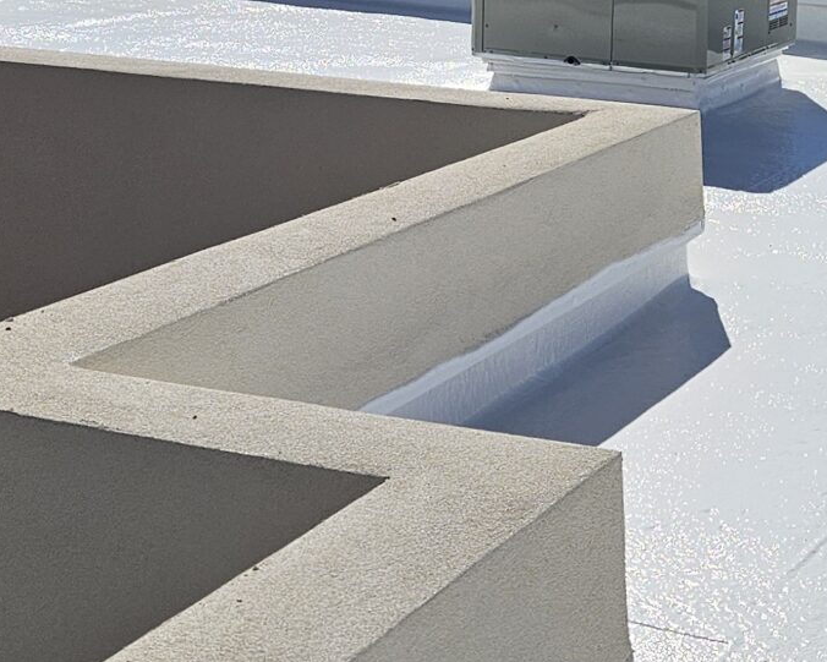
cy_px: 176
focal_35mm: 85
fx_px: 2081
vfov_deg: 18.0
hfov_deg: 22.1
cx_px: 700
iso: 25
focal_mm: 5.4
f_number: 1.8
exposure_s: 1/6780
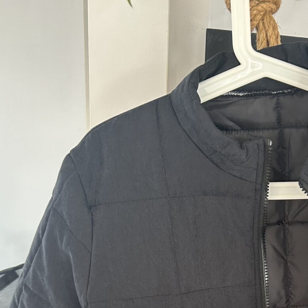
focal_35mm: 60
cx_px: 278
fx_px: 604
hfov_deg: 27.6
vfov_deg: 26.3
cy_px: 344
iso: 160
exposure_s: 1/60
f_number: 1.5
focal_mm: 5.7
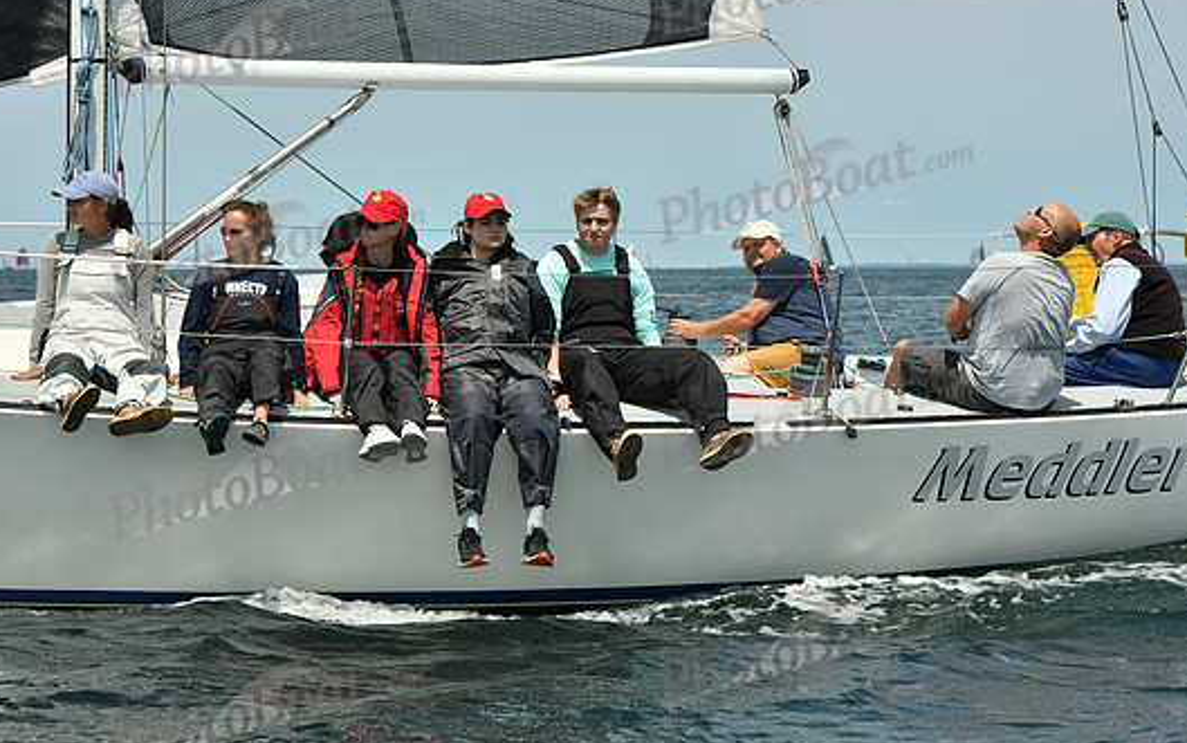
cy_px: 333
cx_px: 543
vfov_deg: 9.8
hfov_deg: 15.6
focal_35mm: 134
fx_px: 4336
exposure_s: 1/1000
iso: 320
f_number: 10
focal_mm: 120
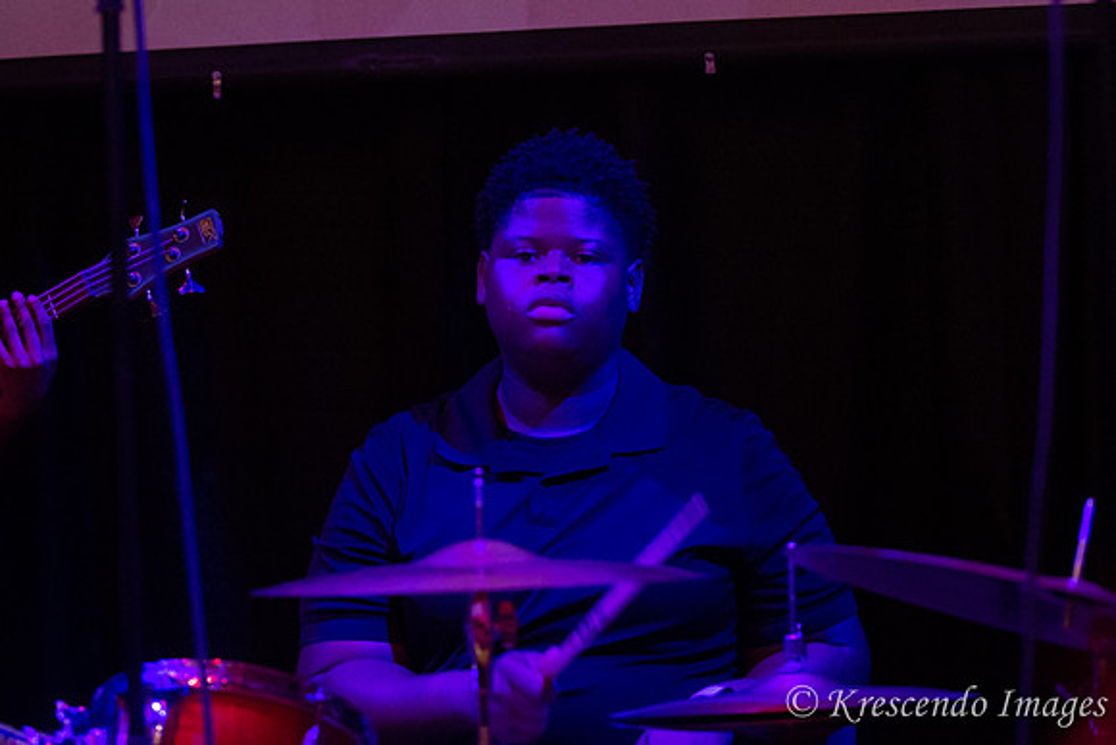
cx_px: 552
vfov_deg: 11.3
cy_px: 348
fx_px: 3757
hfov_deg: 16.9
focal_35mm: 121
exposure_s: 1/200
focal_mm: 75
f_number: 2.8
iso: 3200
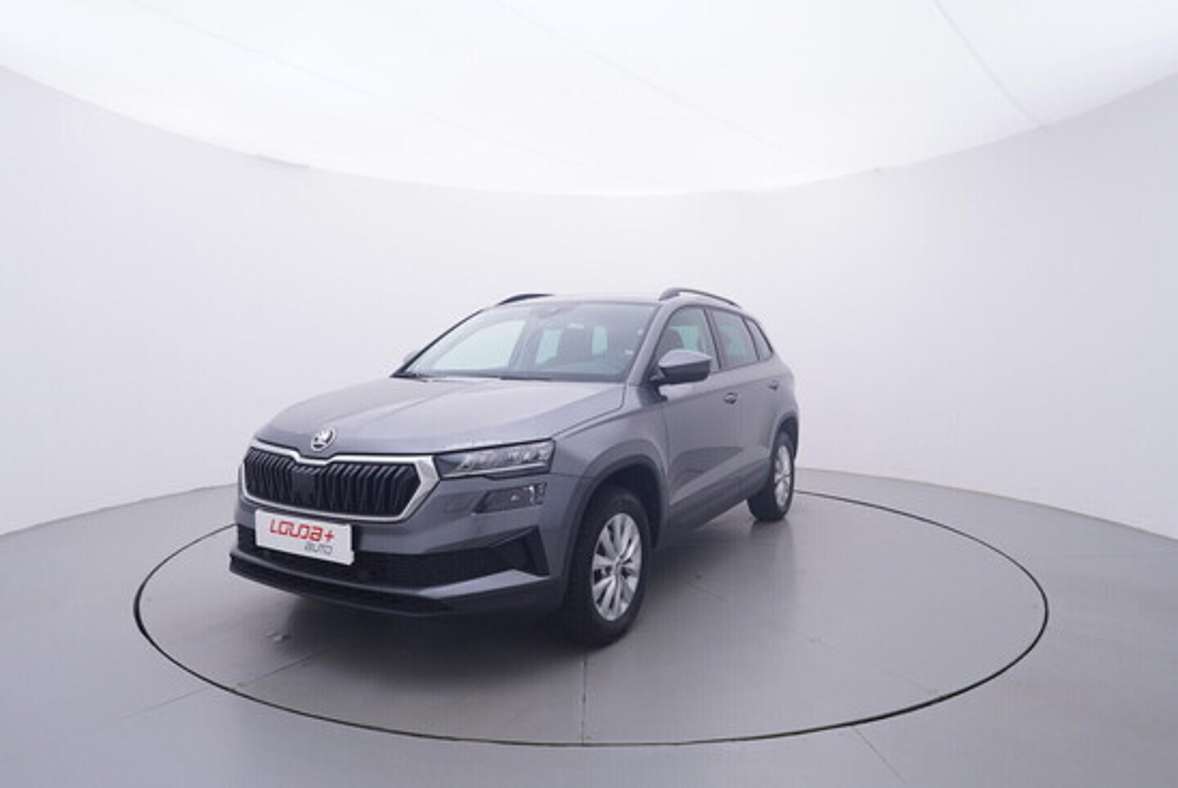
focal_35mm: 22
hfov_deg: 77.3
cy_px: 394
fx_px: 737
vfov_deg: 56.2
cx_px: 589
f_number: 5
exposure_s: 1/80
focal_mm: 15
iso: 200
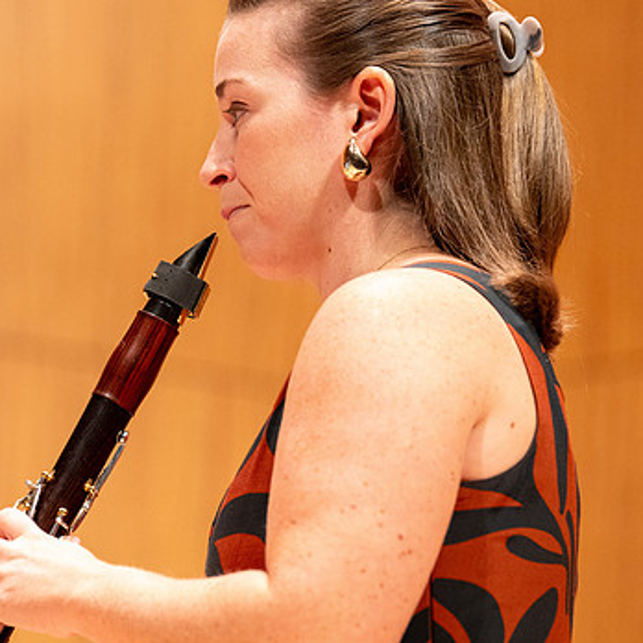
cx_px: 314
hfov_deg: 5.4
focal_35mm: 323
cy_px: 251
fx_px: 6788
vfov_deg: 5.4
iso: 3200
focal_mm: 195
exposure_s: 1/250
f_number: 4
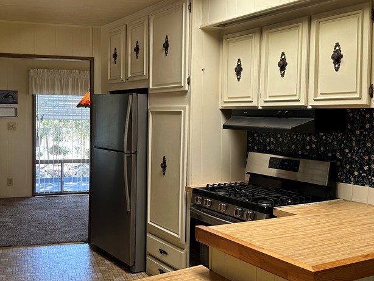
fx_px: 432
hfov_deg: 46.4
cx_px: 141
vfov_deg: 36.0
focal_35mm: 40
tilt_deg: -2.5
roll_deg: -1.1
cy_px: 130
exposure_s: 1/120
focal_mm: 6.86
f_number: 1.78
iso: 100
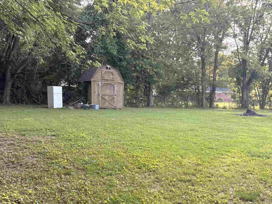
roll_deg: -2.3
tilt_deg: -8.9
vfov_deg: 38.0
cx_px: 161
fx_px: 291
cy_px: 144
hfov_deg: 49.9
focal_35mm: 37
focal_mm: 5.96
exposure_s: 1/314
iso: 64
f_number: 1.6
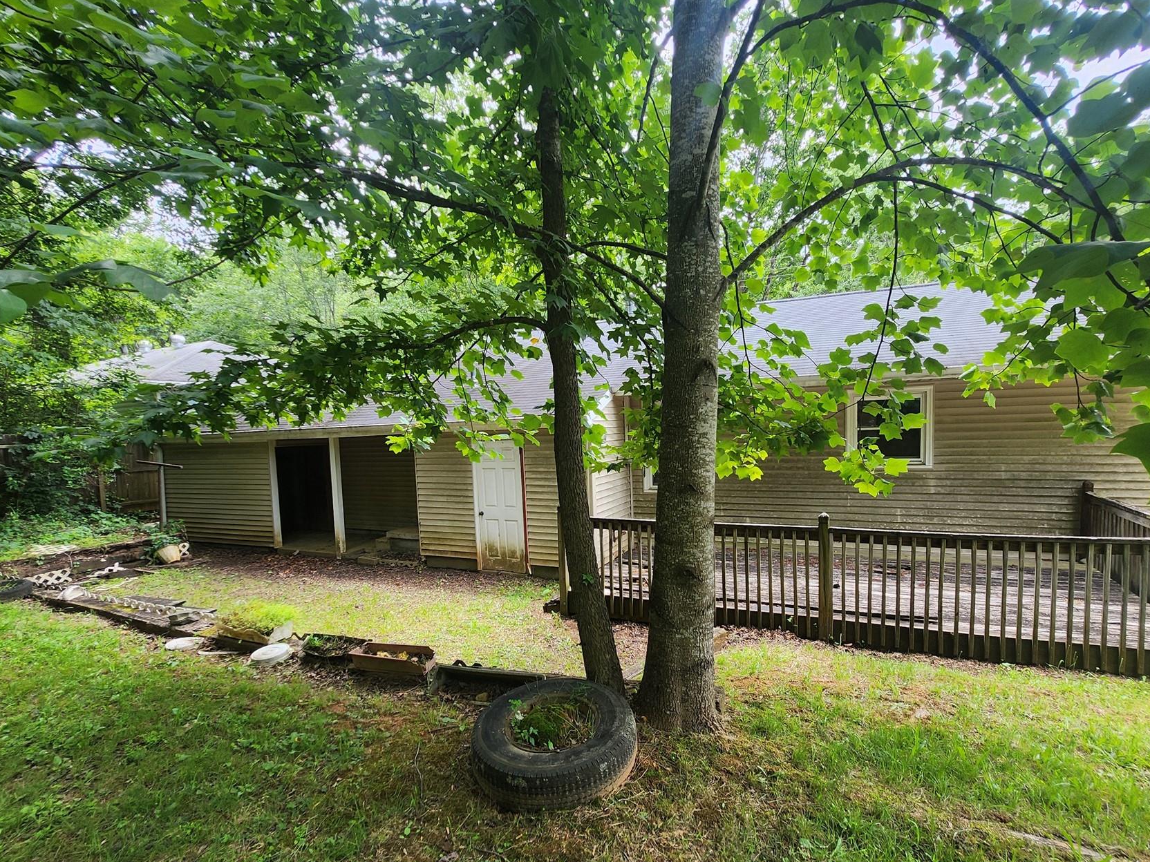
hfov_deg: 94.5
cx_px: 592
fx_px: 532
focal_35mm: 16
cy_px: 474
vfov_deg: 77.9
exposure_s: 1/137
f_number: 2.2
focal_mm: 1.74
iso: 32
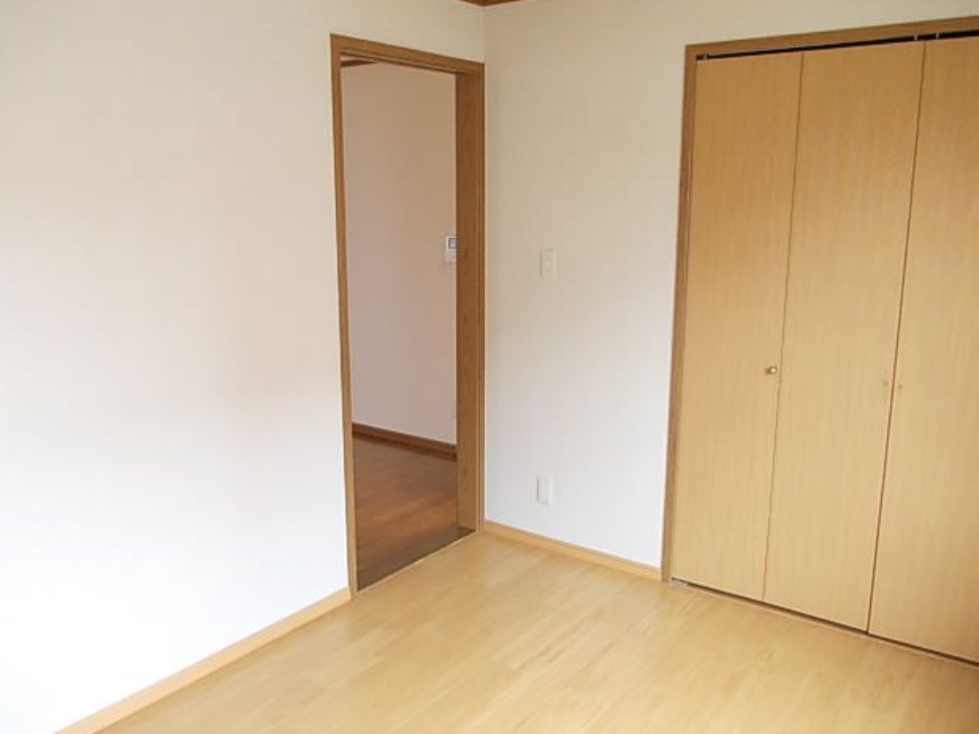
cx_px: 475
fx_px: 820
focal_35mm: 29
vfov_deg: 48.2
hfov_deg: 61.7
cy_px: 371
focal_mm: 4
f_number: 2.7
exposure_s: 1/8
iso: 200
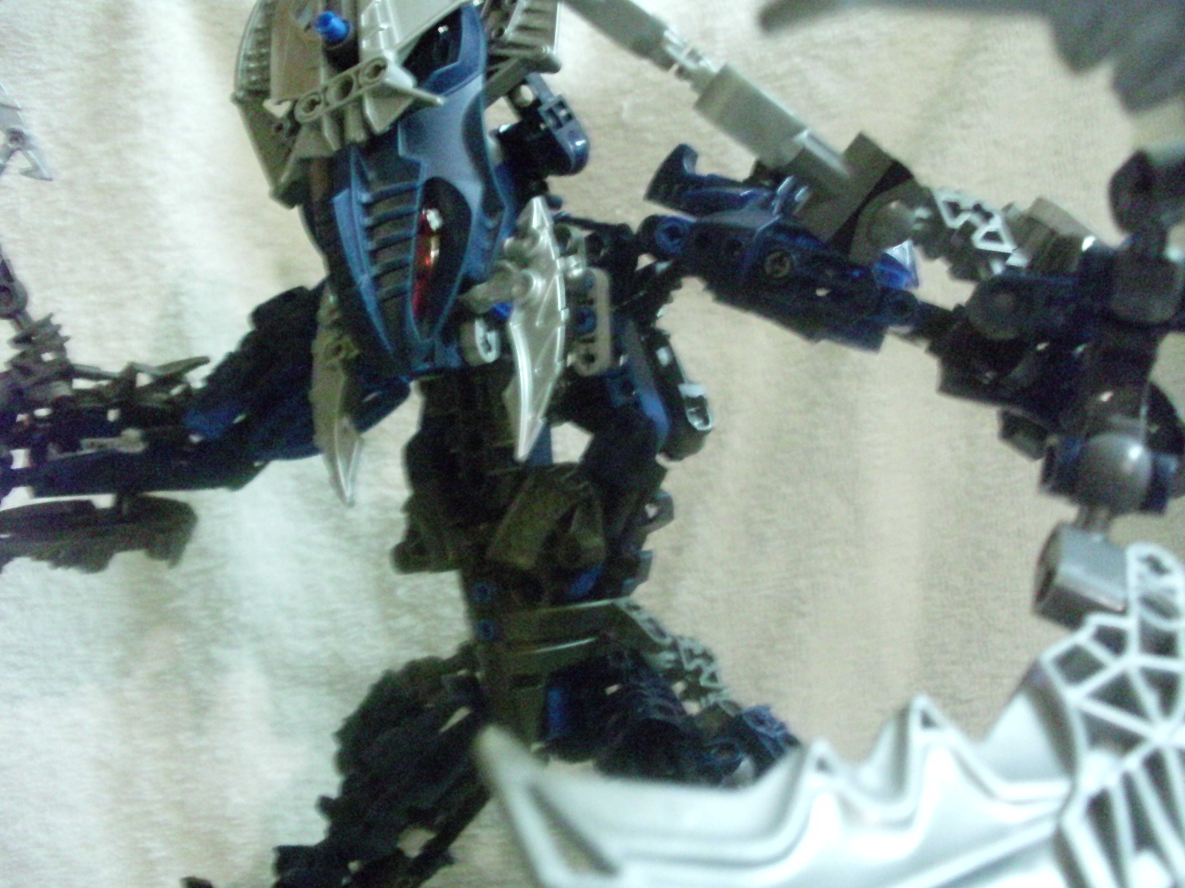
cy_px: 444
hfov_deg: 49.0
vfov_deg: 37.7
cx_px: 592
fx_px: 1301
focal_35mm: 38
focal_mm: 6.3
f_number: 3.1
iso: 1600
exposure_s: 1/9
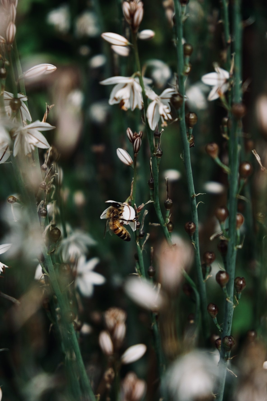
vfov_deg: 24.5
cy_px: 200
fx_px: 923
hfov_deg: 16.5
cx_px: 134
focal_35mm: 83
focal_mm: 55
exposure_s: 1/1000
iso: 200
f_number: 4.5
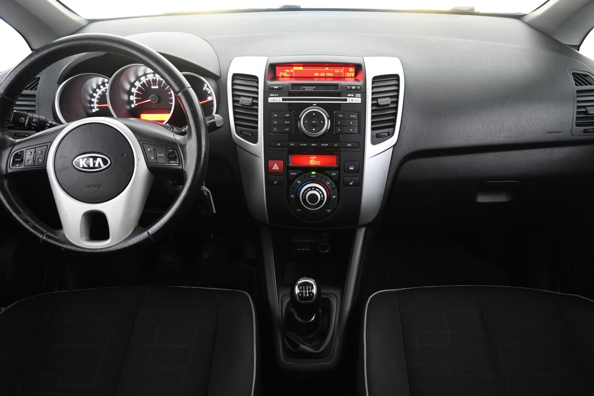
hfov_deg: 65.5
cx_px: 302
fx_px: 462
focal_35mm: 28
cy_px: 182
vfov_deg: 46.4
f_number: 3.5
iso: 3200
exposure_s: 1/25
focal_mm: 16
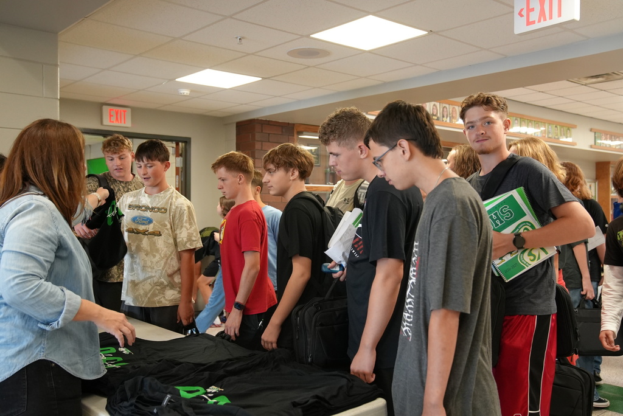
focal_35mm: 34
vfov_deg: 38.9
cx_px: 312
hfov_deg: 55.8
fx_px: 589
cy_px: 208
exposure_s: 1/160
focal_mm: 34
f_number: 4
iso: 4000
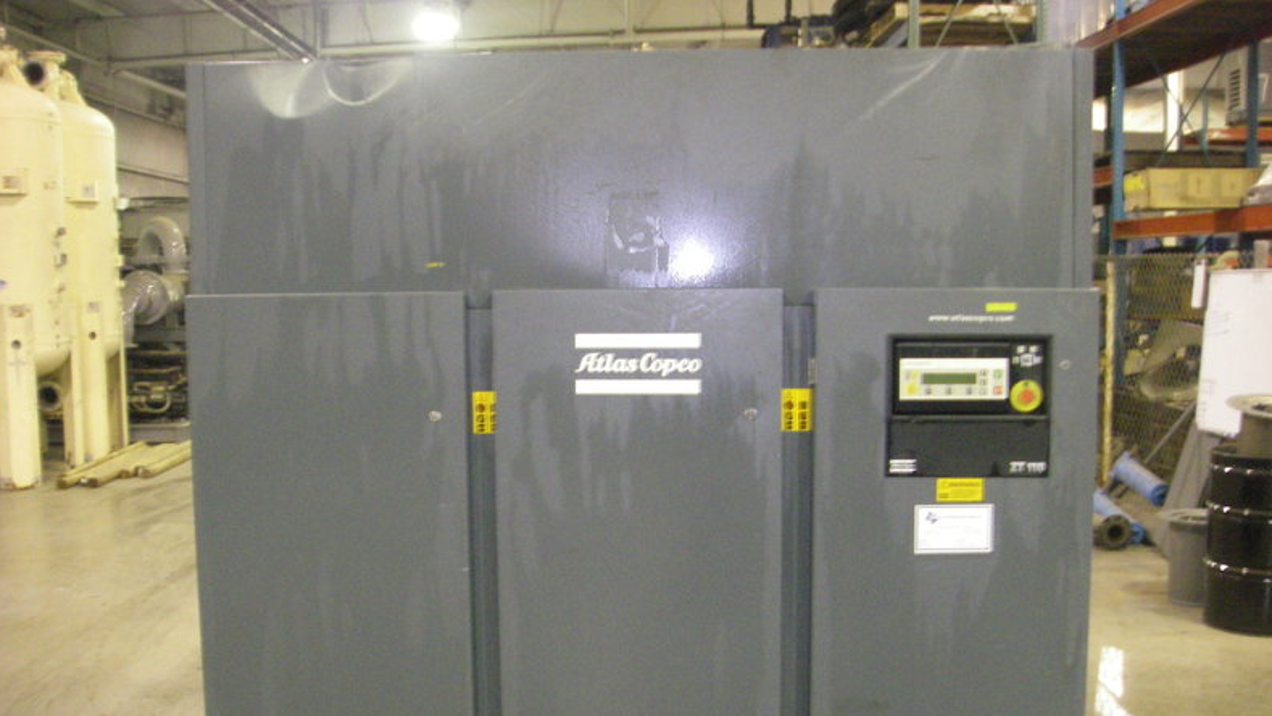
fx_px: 1417
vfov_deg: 28.2
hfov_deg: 48.4
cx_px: 630
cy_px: 455
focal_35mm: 42
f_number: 3.3
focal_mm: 6.3
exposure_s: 1/8
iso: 400
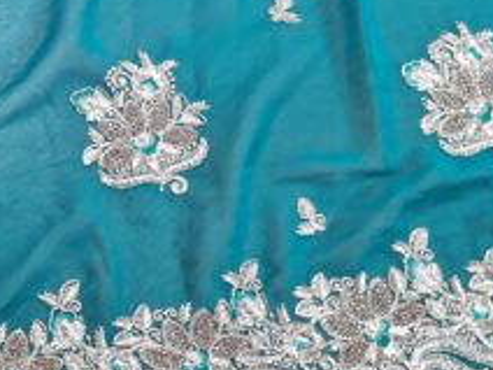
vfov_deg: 16.9
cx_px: 60
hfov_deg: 22.3
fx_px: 1225
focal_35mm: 86
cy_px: 36
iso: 200
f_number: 1.8
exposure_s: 1/60
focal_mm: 5.4
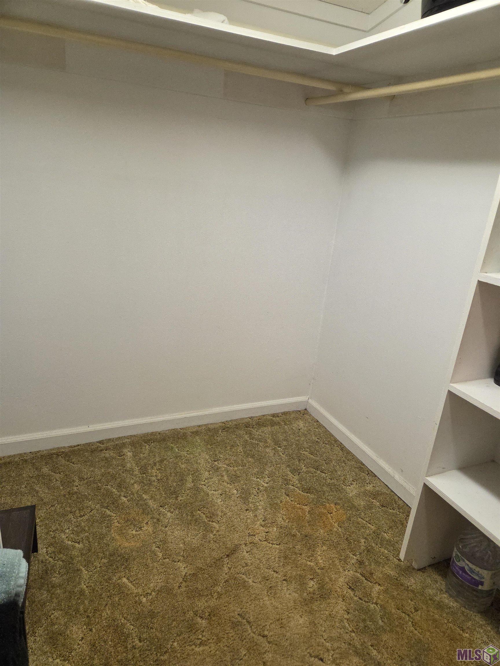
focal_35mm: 23
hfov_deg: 58.9
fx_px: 443
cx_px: 250
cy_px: 333
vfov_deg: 73.9
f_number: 1.8
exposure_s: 1/120
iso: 500
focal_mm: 5.4
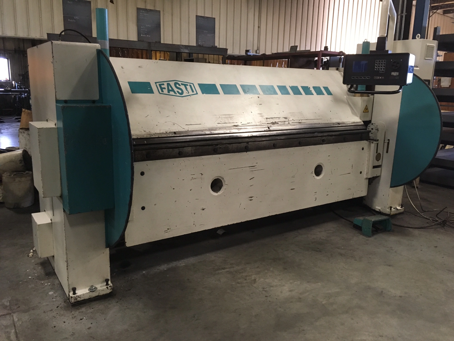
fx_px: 380
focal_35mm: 29
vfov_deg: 48.2
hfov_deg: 61.7
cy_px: 170
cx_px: 227
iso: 125
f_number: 2.2
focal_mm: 4.15
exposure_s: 1/30
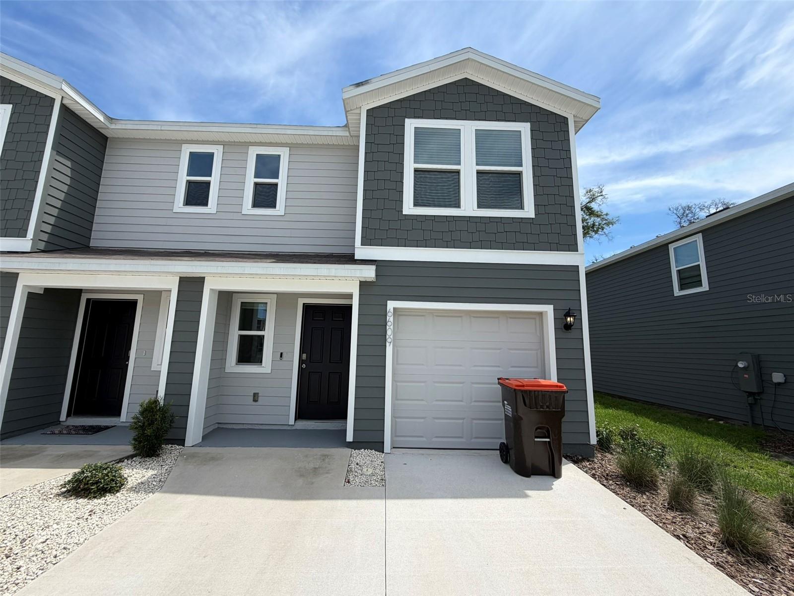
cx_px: 397
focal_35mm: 14
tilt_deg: +5.6
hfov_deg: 102.1
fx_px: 321
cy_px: 298
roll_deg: -0.6
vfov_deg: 85.7
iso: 25
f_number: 2.2
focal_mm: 2.22
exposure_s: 1/942
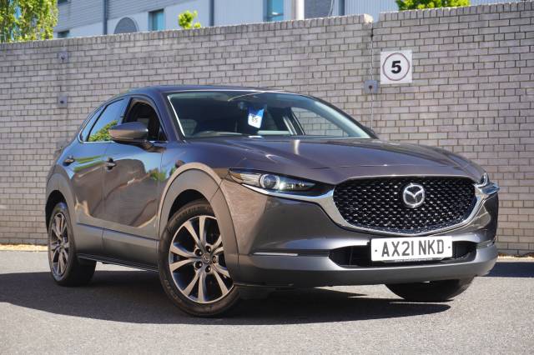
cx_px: 267
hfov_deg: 29.3
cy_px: 178
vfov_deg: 19.7
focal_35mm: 69
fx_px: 1023
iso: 250
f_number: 5.6
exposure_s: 1/160
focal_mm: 46
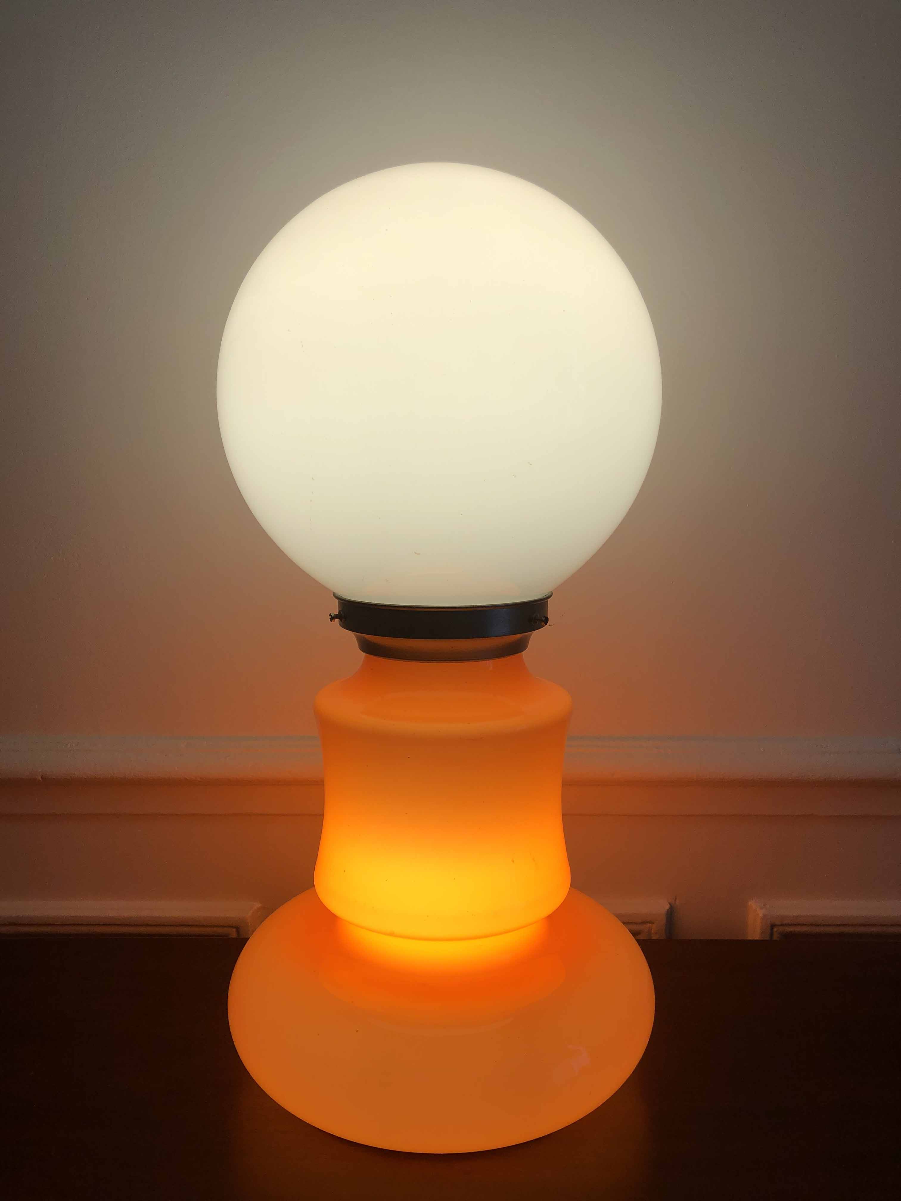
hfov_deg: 49.7
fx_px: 972
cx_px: 450
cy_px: 600
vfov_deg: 63.4
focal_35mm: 28
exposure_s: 1/232
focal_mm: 3.99
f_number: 1.8
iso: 20
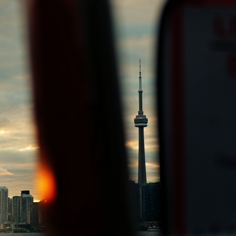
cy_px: 118
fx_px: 818
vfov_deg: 16.4
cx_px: 143
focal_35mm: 106
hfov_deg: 16.4
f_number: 4
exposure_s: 1/180
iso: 200
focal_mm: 55
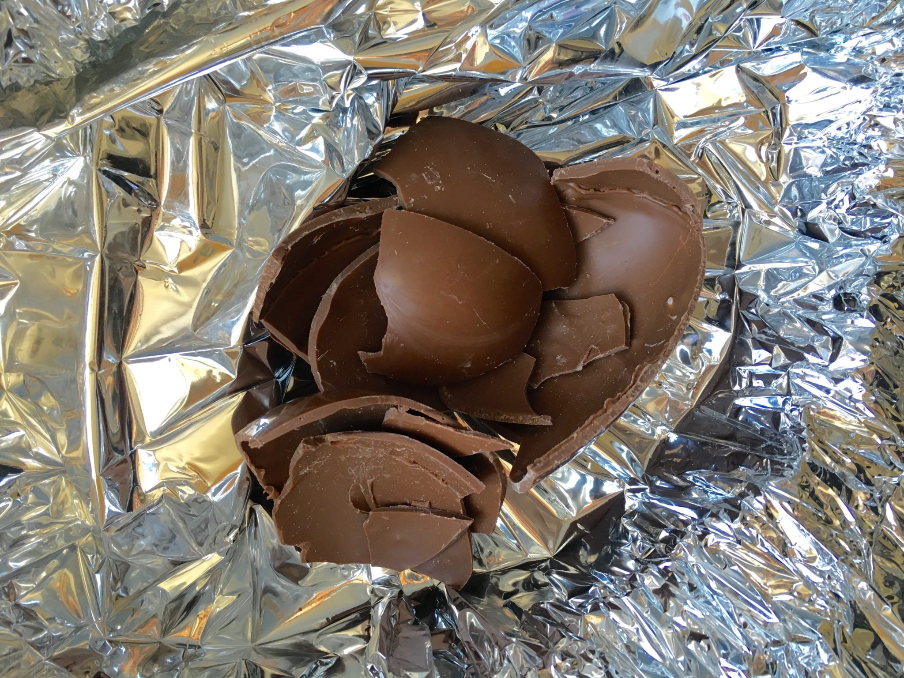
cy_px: 339
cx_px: 452
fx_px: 757
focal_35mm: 29
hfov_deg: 61.7
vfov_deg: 48.2
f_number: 2.2
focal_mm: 4.15
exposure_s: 1/33
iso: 100
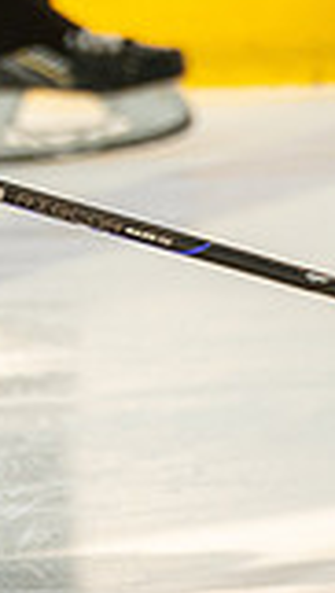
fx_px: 22704
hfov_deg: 0.8
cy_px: -133
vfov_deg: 1.5
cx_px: -485
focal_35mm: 1443
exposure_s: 1/2500
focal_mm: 261
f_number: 3.5
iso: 1600
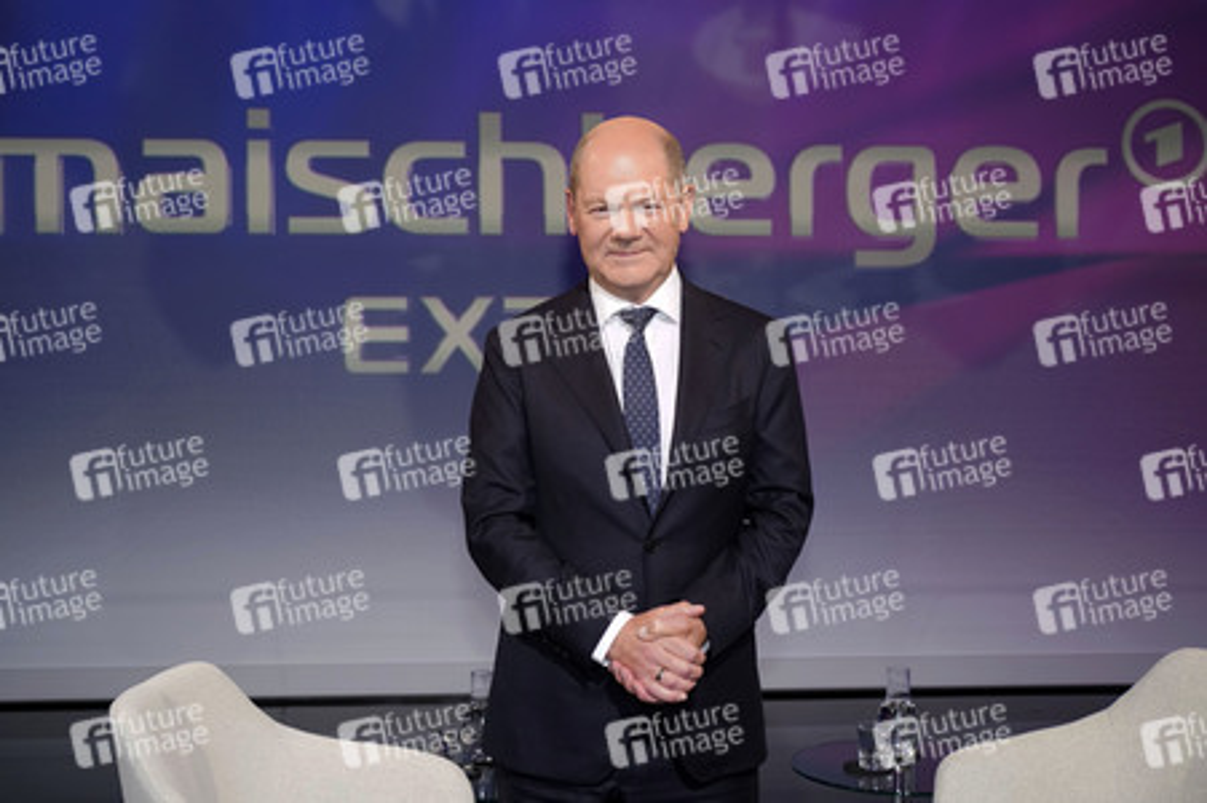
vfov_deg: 33.4
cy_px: 402
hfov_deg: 48.5
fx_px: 1340
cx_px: 604
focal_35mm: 40
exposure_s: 1/125
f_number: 5
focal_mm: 40
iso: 2000
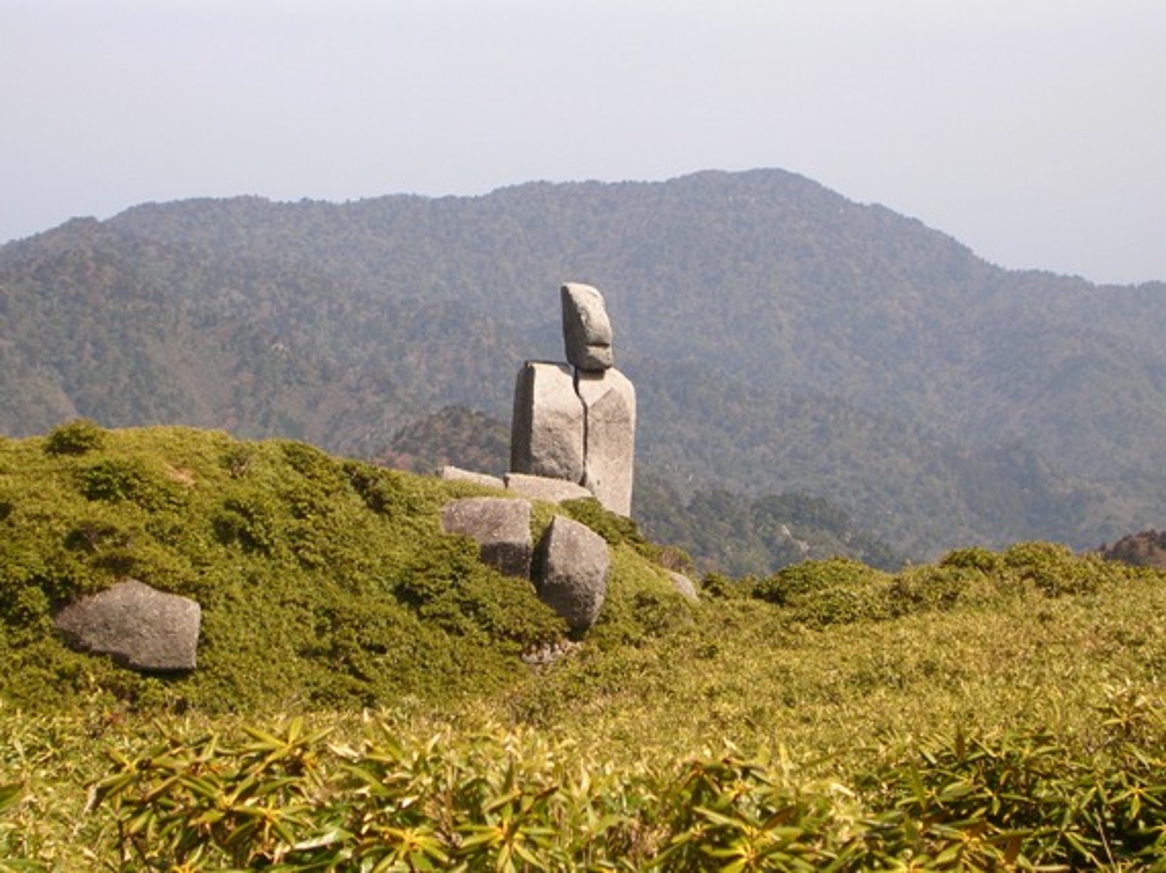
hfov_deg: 23.8
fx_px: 2761
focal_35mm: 82
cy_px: 436
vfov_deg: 18.0
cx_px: 583
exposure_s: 1/344
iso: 50
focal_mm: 13.7
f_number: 4.2
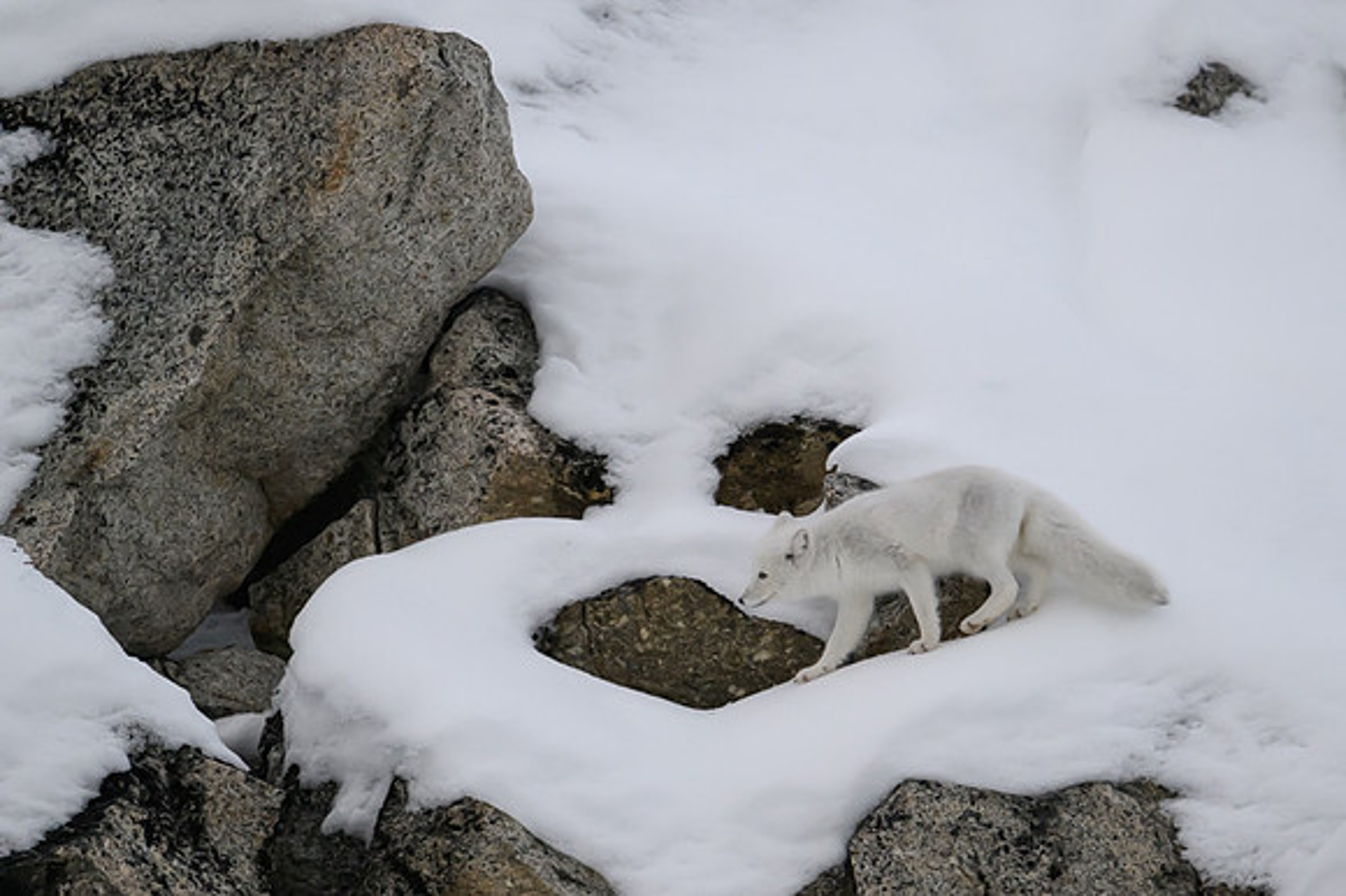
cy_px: 480
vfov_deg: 1.9
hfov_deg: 2.9
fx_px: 26398
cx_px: 849
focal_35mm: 706
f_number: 4
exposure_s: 1/1600
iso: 2500
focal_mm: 560
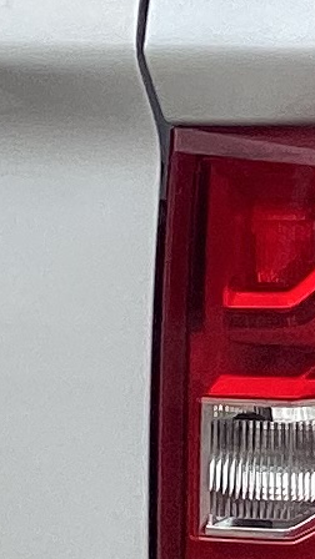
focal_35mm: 246
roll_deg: +2.2
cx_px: 132
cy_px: 344
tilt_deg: -11.5
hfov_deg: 4.9
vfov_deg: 8.8
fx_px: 3653
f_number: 2.4
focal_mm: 3.3
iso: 25
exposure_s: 1/290
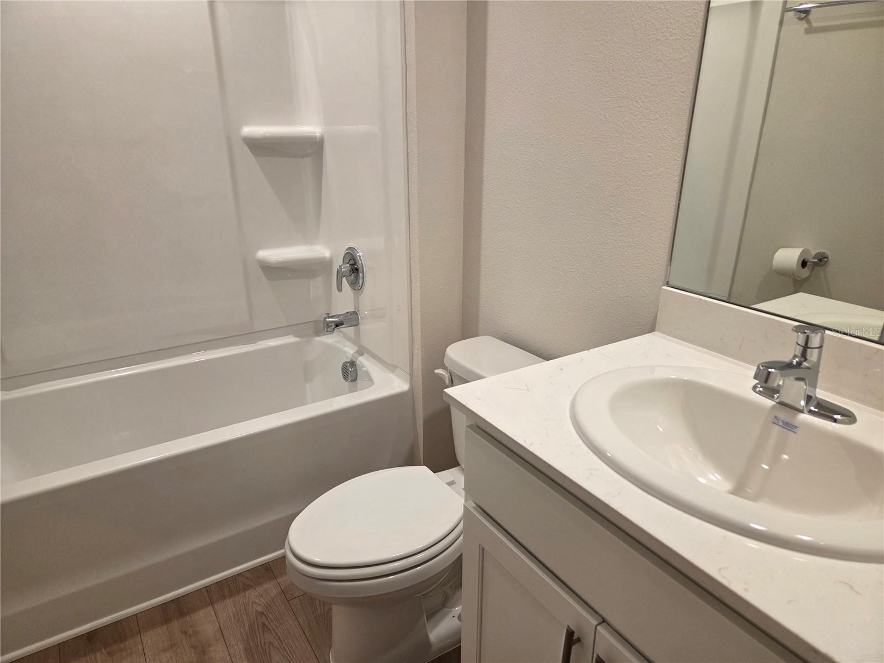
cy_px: 332
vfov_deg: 58.9
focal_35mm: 23
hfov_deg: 73.9
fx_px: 587
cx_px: 442
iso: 160
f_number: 1.8
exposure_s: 1/120
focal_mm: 5.4
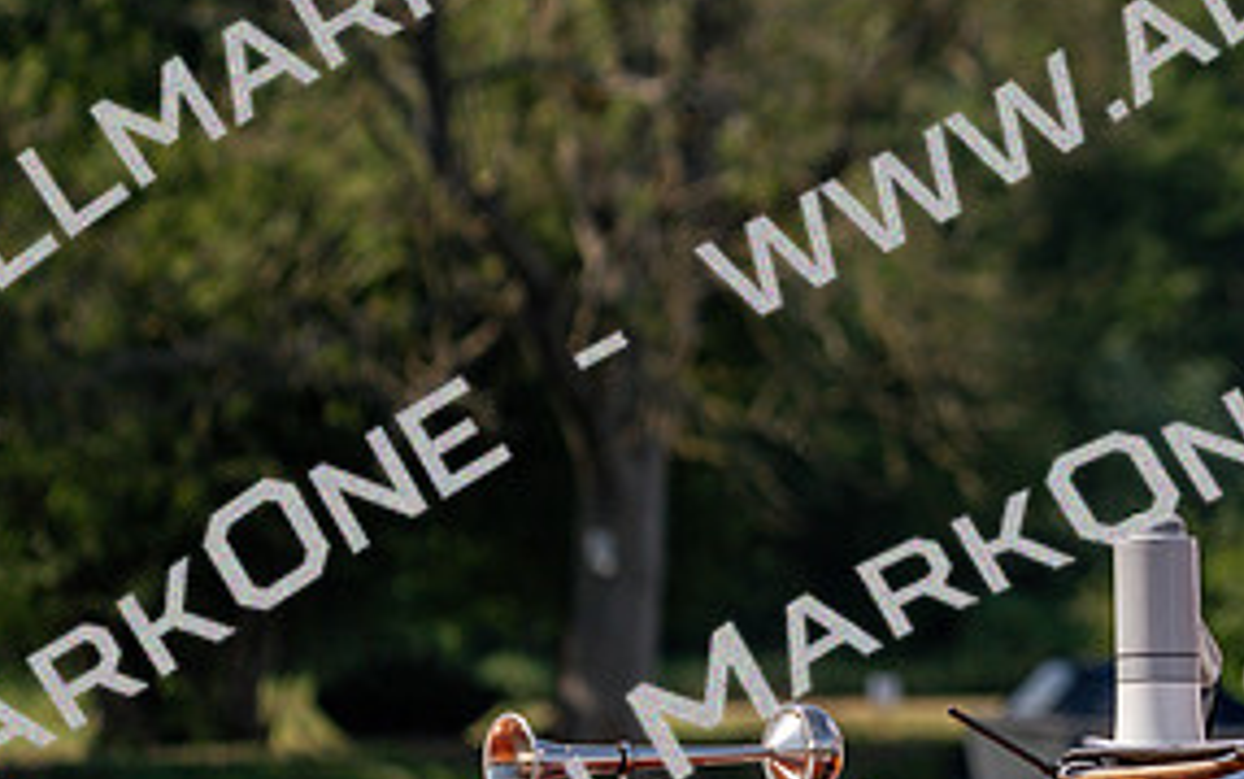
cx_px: 1235
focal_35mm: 414
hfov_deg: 5.1
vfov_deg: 3.2
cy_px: 329
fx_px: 14041
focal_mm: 200
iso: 200
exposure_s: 1/1600
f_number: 5.6
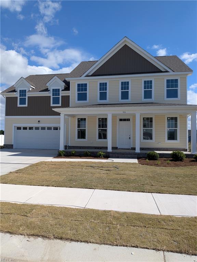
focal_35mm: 24
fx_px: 182
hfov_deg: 56.8
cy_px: 131
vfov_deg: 71.6
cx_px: 98
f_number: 1.7
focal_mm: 4.53
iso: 26
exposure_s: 1/1898
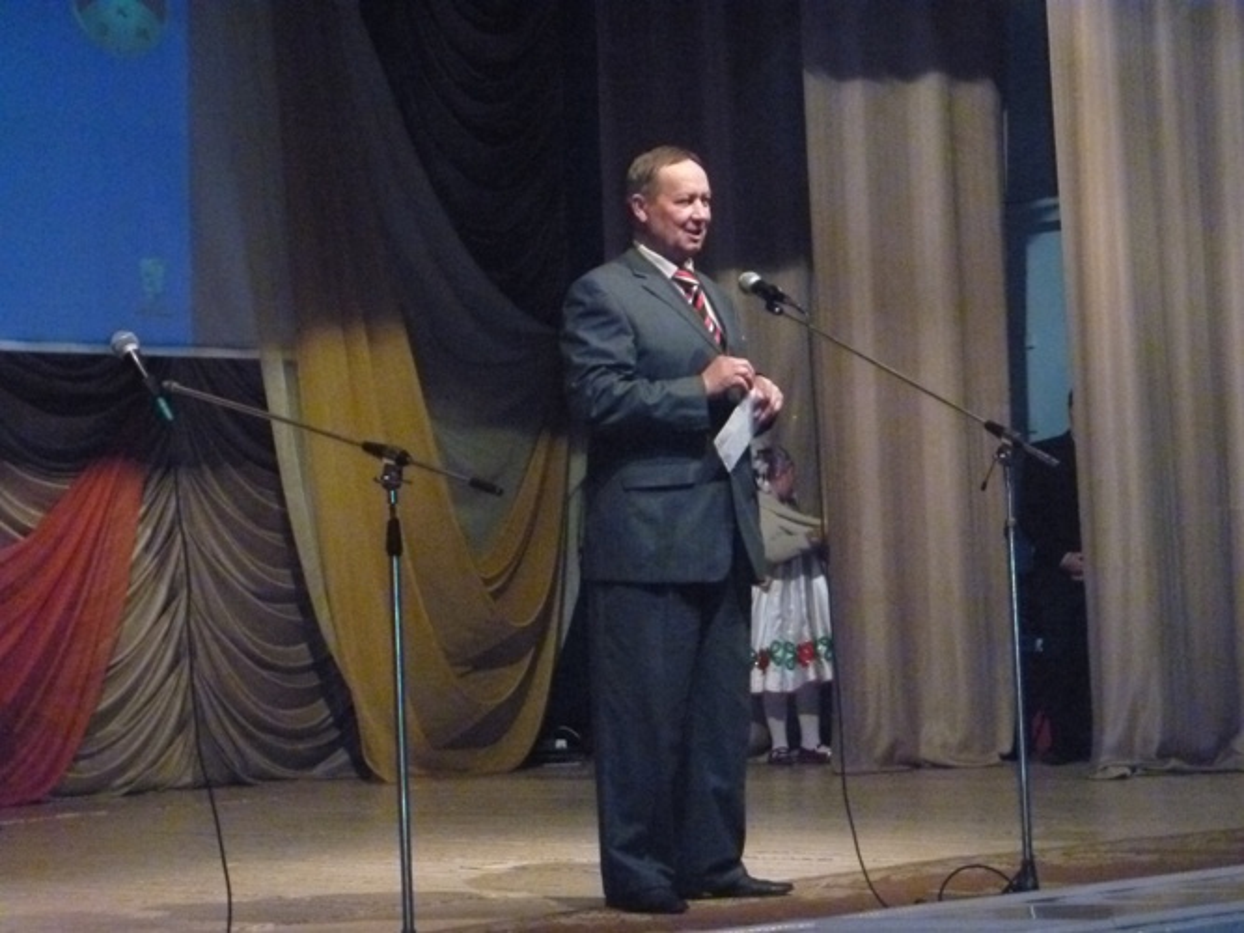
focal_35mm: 94
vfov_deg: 15.7
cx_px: 622
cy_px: 466
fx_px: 3377
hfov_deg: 20.9
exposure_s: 1/50
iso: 1000
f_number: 5.5
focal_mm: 16.7
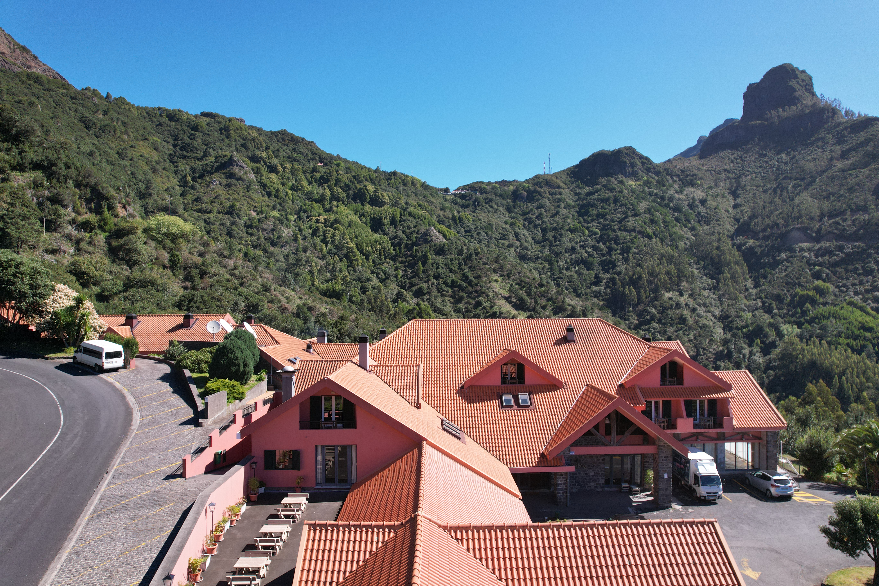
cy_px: 293
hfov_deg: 78.6
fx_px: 537
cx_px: 440
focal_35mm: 22
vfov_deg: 57.2
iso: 140
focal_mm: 8.38
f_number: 2.8
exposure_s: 1/1250
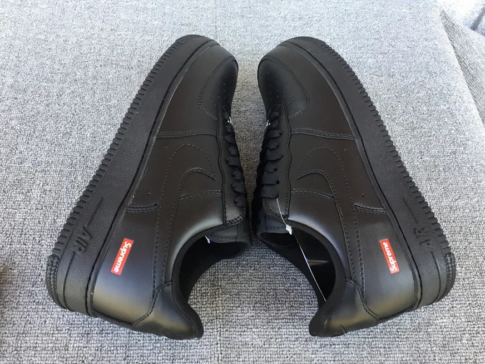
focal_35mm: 32
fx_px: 448
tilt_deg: -56.7
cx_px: 243
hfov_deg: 56.8
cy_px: 177
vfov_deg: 44.2
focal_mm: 3.3
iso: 32
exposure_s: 1/33
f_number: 2.4
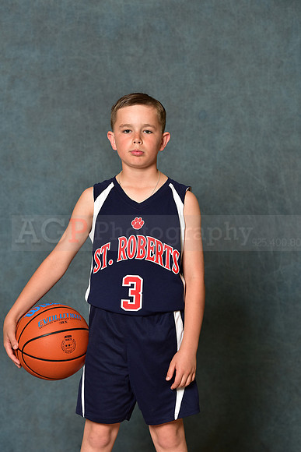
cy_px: 226
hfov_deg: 13.7
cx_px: 150
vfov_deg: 20.4
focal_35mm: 100
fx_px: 1253
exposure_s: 1/200
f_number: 4.5
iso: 320
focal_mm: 100
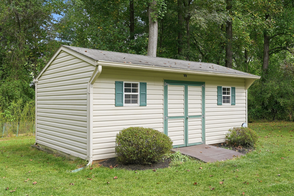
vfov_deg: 37.9
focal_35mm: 35
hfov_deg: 54.4
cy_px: 98
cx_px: 147
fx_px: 286
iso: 100
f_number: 8
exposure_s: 1/125
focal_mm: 35
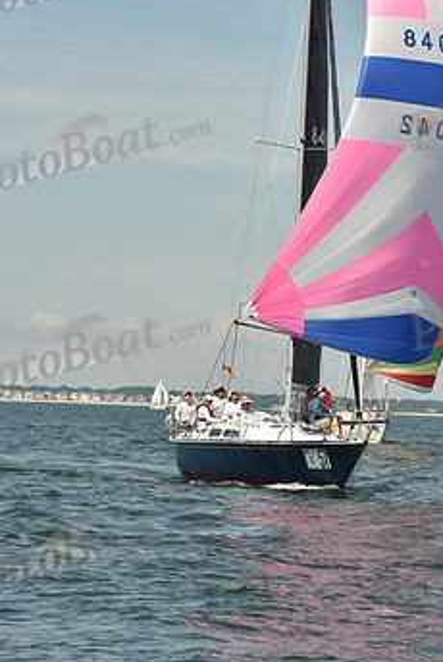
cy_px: 229
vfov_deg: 12.8
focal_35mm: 160
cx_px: 311
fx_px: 2947
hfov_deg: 8.6
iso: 320
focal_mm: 95
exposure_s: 1/1250
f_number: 9
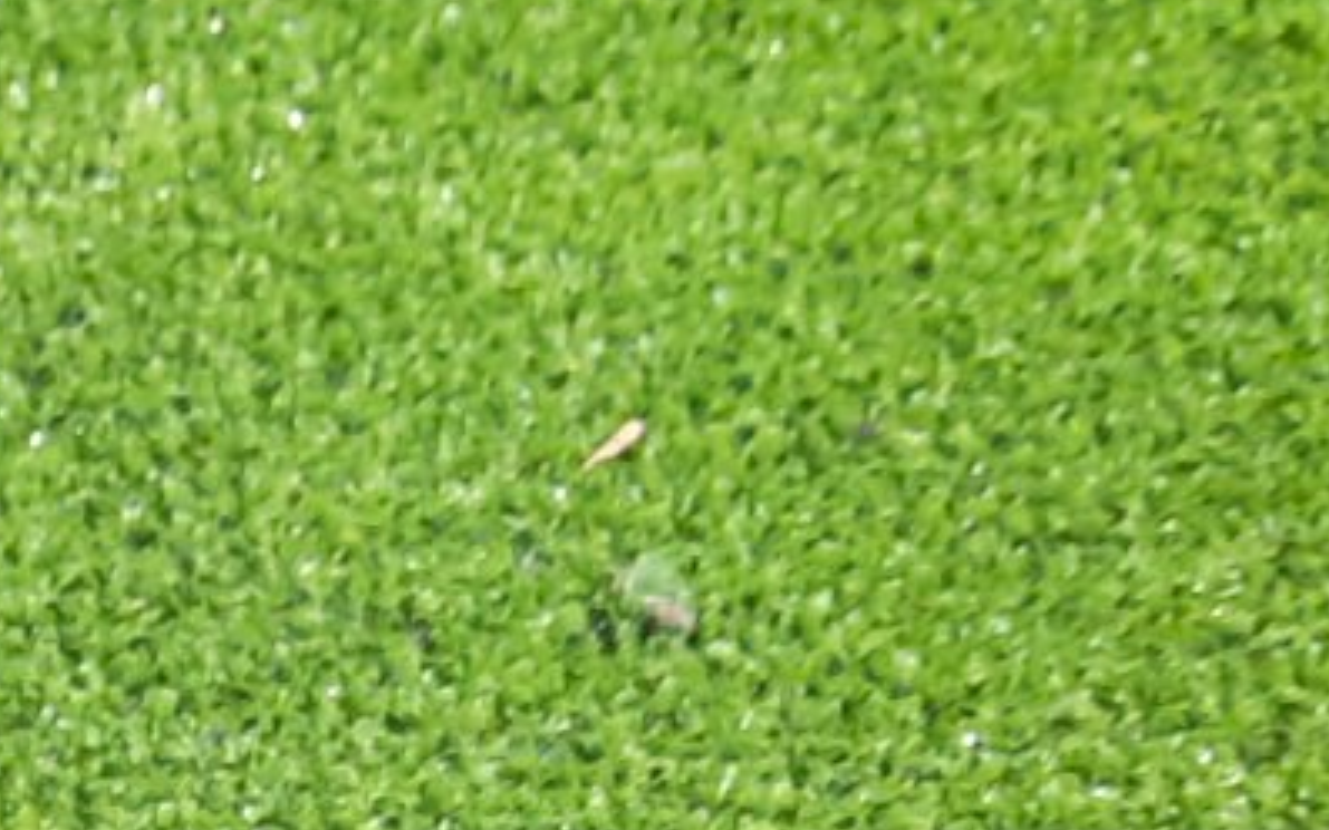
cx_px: -372
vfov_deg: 12.7
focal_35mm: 96
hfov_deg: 20.0
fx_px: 3477
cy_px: 1332
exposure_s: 1/25
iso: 449
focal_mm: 4.6
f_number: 2
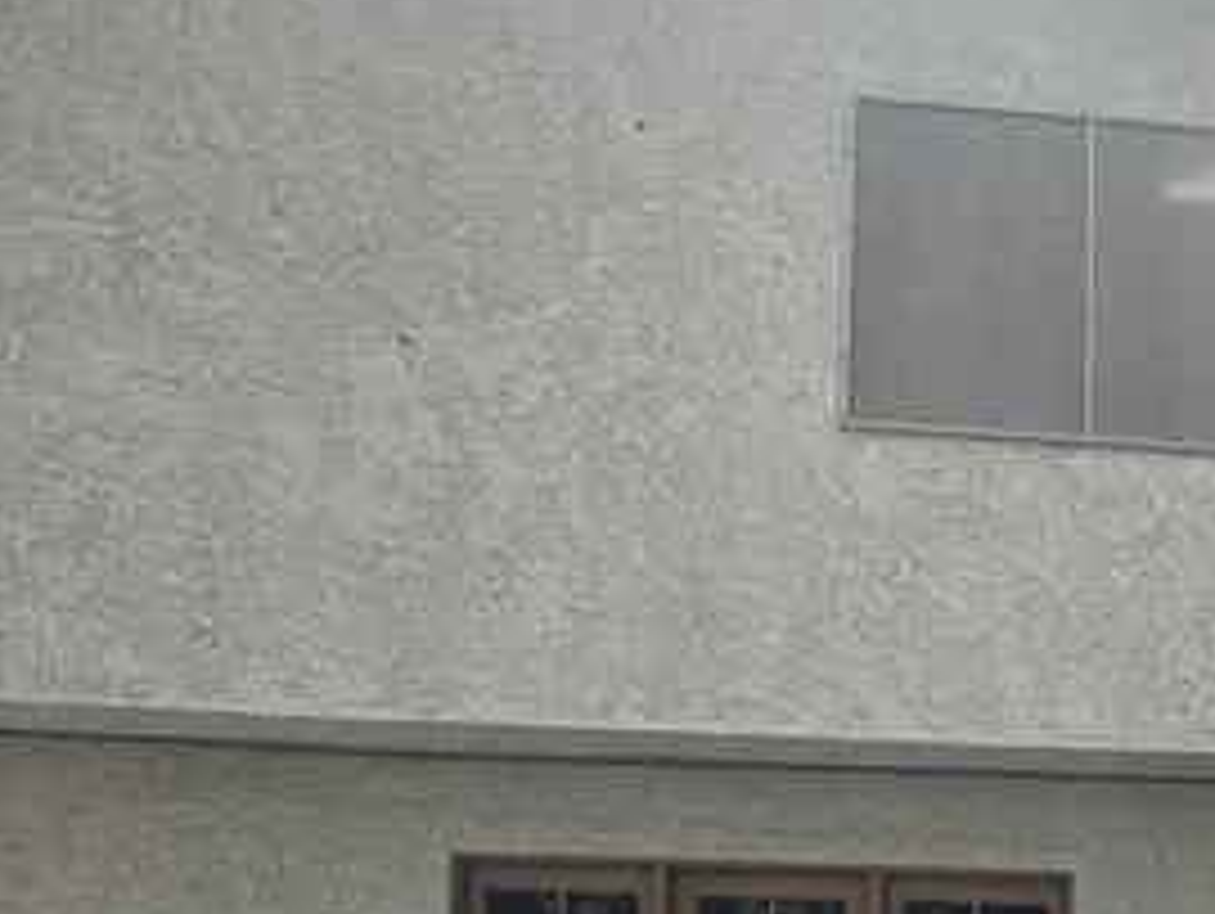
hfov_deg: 32.0
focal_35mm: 53
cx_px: 1328
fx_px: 1862
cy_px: 1117
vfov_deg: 24.7
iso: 50
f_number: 2.2
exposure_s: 1/1094
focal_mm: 2.22
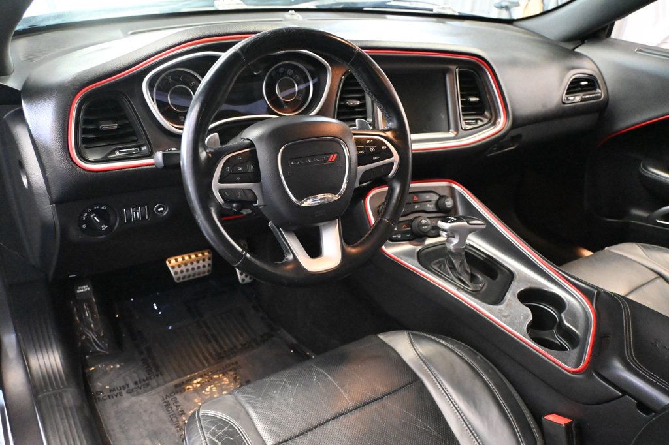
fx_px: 557
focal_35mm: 30
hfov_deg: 61.9
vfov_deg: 43.6
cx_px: 334
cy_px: 222
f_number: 3.8
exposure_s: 1/40
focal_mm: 20
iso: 12800
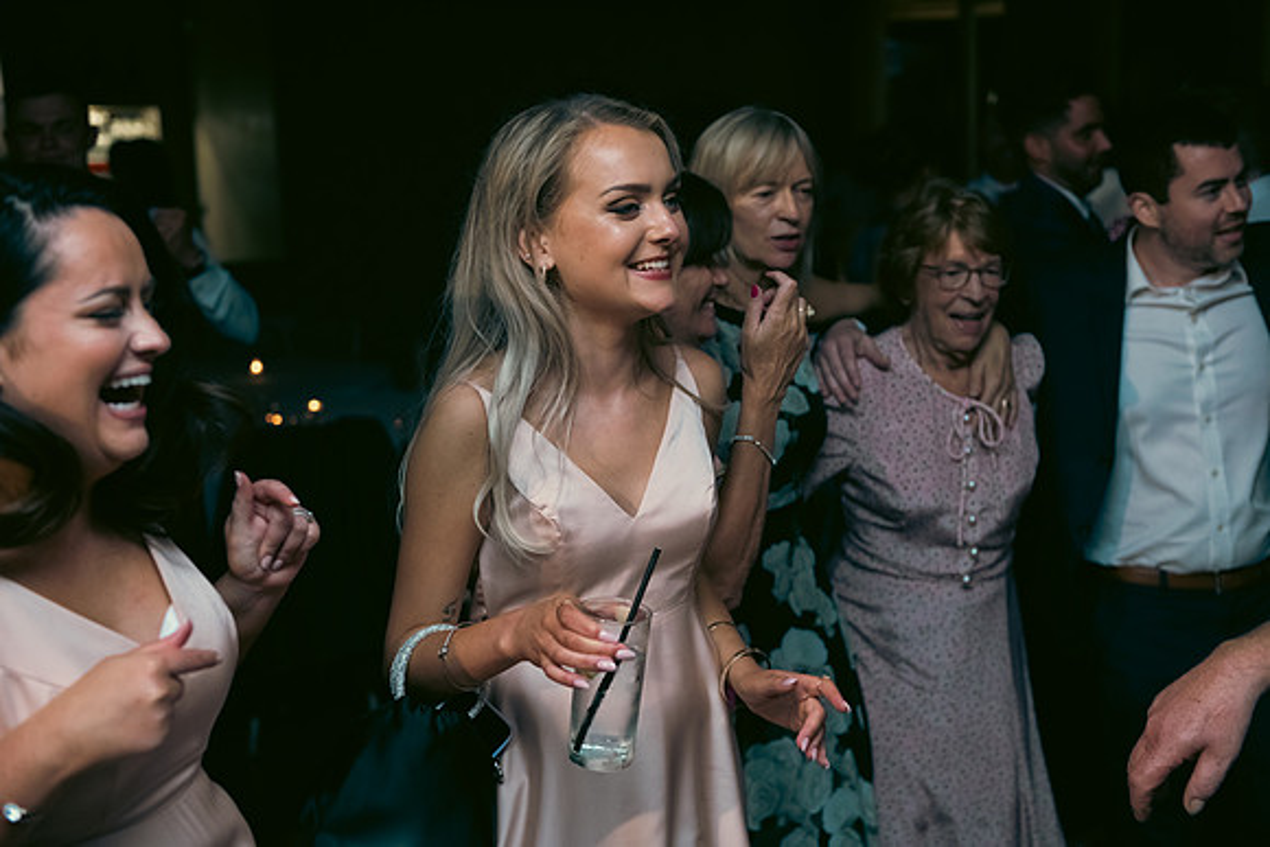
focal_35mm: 52
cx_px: 635
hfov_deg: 38.2
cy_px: 424
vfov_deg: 26.0
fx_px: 1835
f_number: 3.5
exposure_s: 1/160
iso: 800
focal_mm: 52
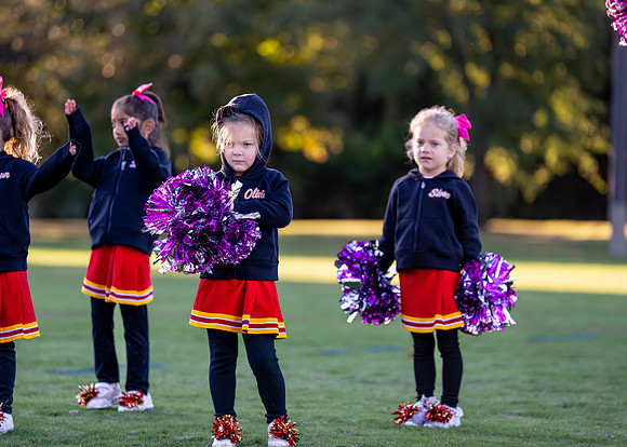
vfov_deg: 8.3
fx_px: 3083
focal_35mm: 173
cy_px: 213
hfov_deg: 11.6
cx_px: 273
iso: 1600
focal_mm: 156
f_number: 2.8
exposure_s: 1/3200
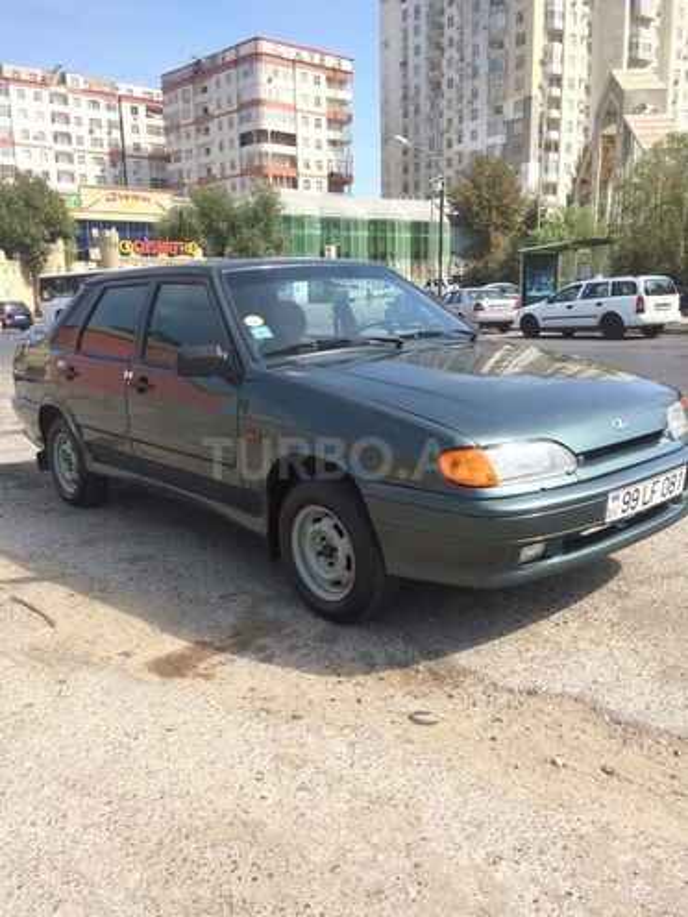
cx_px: 344
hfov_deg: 48.2
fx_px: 769
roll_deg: +1.0
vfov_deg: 61.7
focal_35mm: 29
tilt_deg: -15.8
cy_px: 458
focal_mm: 4.15
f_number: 2.2
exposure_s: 1/1172
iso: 32
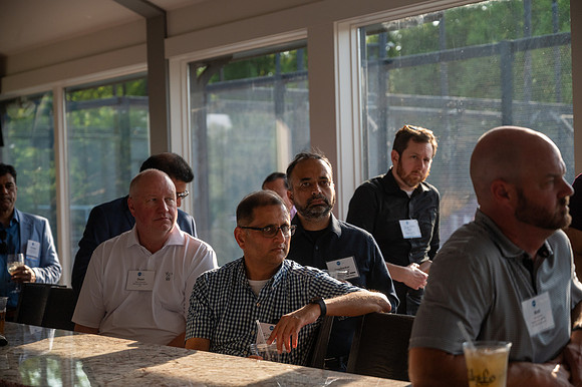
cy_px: 194
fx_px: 1131
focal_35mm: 70
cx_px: 291
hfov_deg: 28.9
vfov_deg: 19.4
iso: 640
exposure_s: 1/1250
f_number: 4
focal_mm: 70
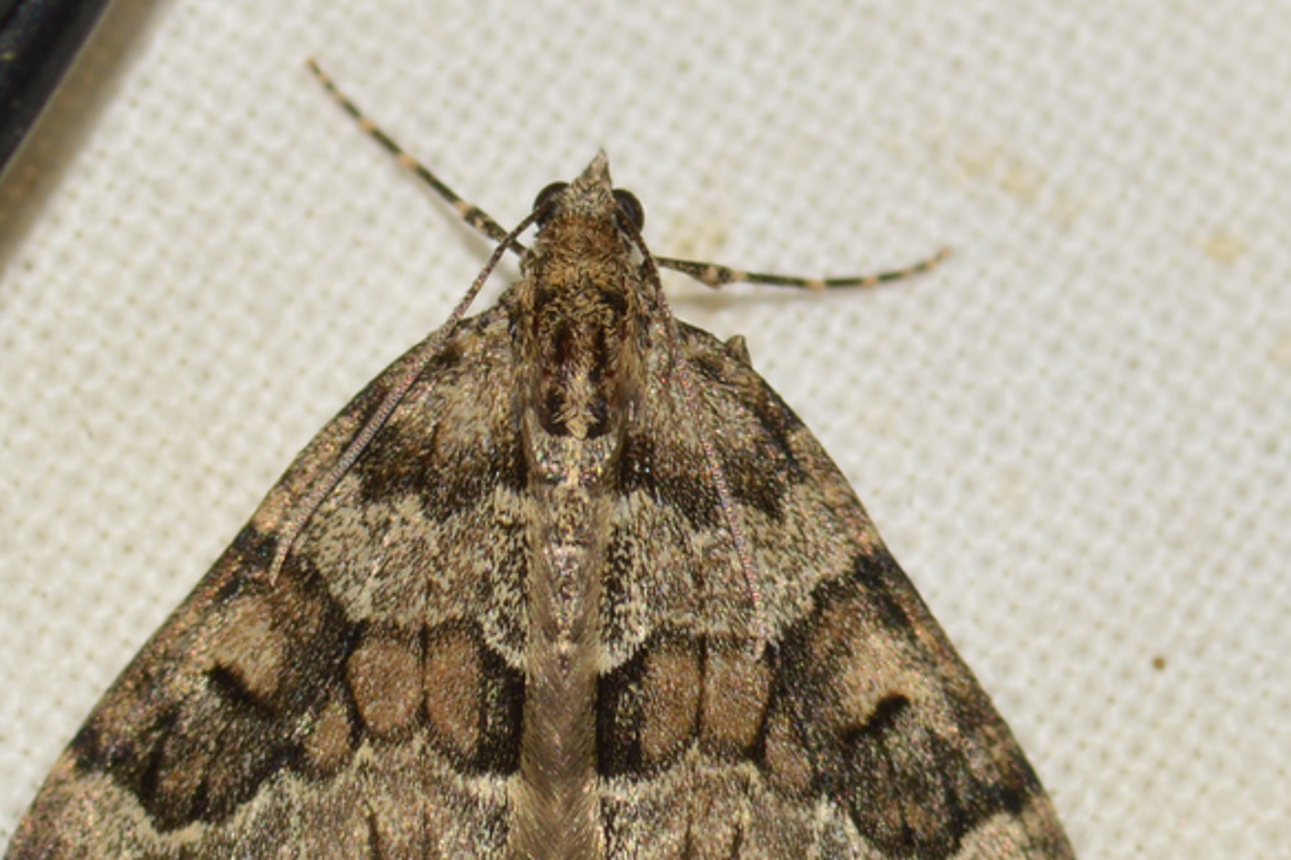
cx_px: 572
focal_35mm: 246
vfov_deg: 5.6
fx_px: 8821
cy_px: 675
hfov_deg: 8.4
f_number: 11
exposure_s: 1/200
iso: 100
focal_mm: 100
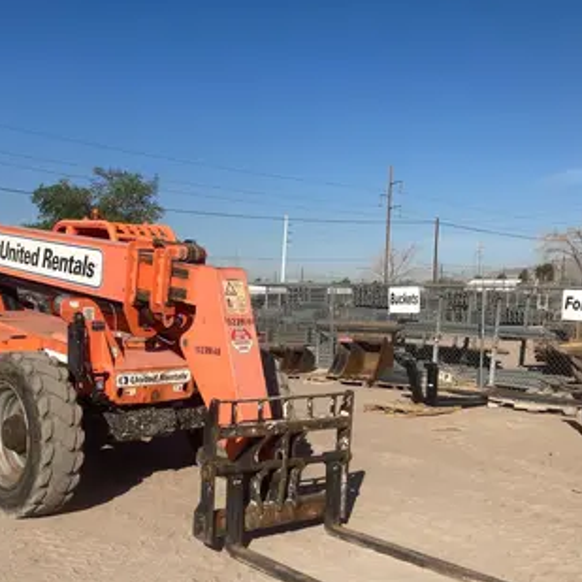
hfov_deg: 37.7
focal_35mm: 44
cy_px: 374
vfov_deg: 38.0
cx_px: 173
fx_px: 837
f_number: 1.8
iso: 20
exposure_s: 1/2703
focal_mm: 3.99
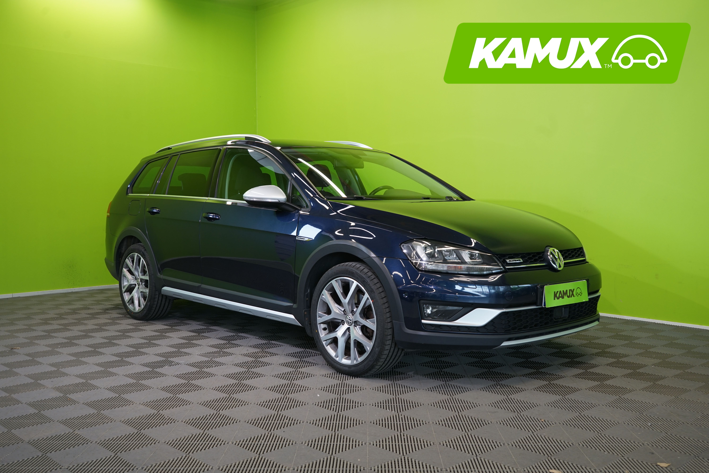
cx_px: 354
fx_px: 689
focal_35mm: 35
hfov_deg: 54.4
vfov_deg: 37.9
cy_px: 236
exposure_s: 1/30
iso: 400
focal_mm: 35
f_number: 6.3
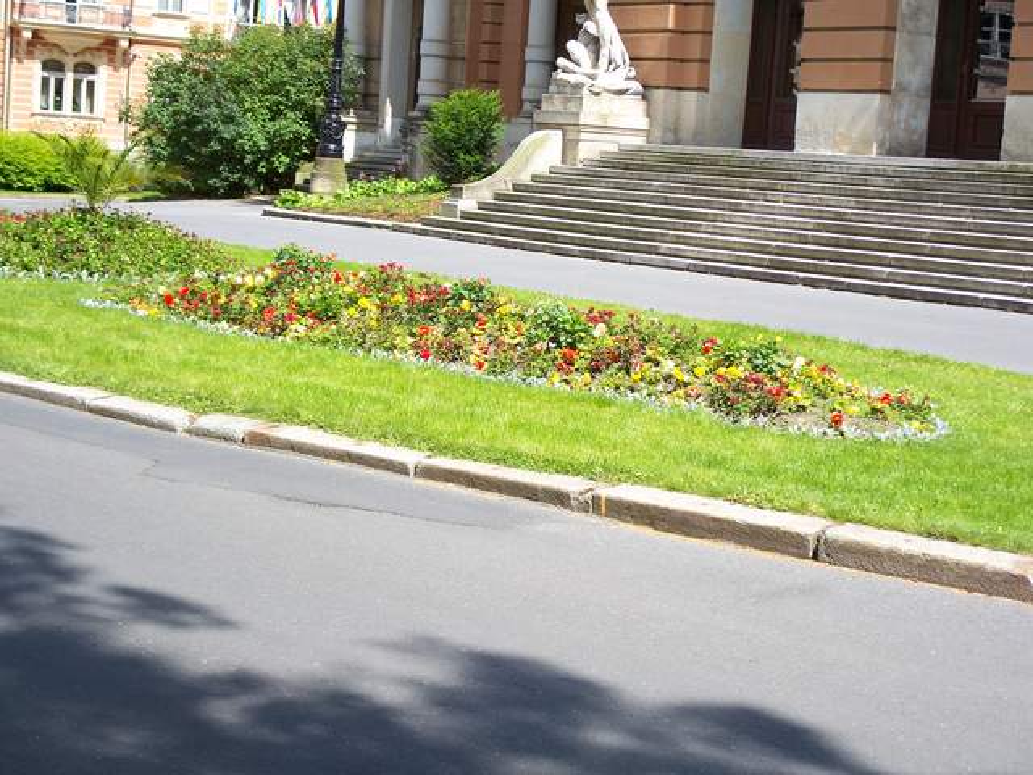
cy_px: 388
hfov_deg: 27.8
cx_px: 516
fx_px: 2089
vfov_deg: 21.0
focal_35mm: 70
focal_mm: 14.7
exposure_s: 1/400
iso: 64
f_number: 3.2
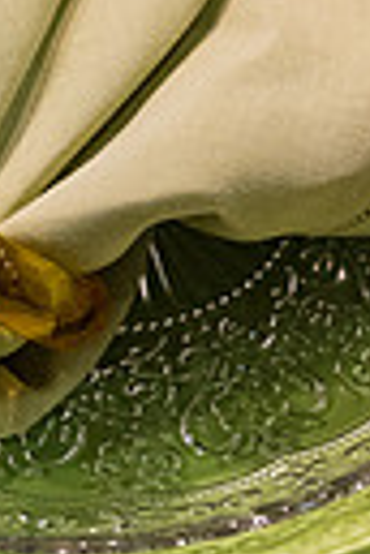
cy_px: -9
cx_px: 172
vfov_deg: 7.2
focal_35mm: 285
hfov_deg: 4.8
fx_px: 4393
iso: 1250
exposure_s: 1/500
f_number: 2
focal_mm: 55
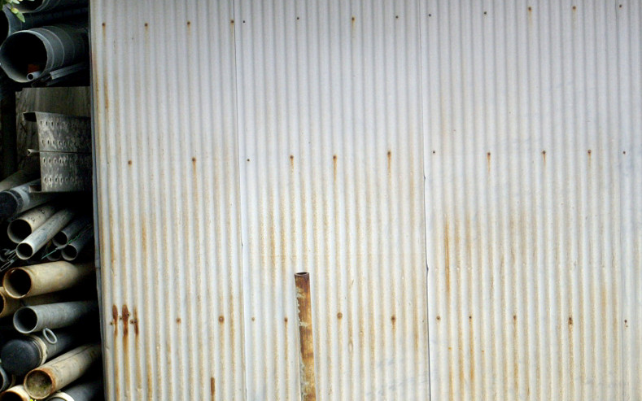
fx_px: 2239
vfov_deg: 10.2
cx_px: 326
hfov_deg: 16.3
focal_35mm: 128
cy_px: 246
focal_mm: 18.6
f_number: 5.2
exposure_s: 1/160
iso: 160
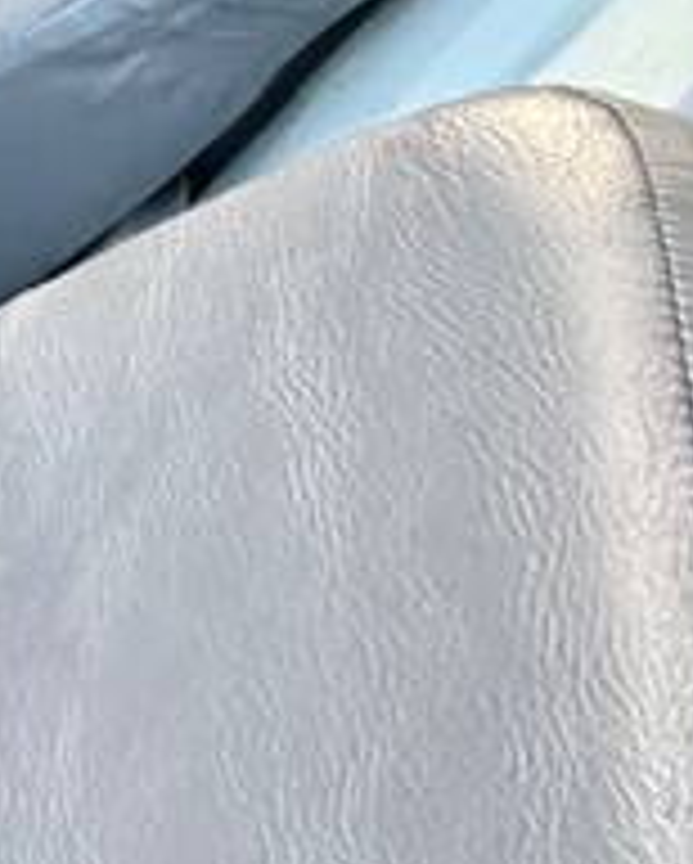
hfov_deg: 10.0
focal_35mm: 91
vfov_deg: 21.0
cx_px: -1624
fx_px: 2329
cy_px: 464
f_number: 2.2
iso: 250
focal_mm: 2.22
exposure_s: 1/121
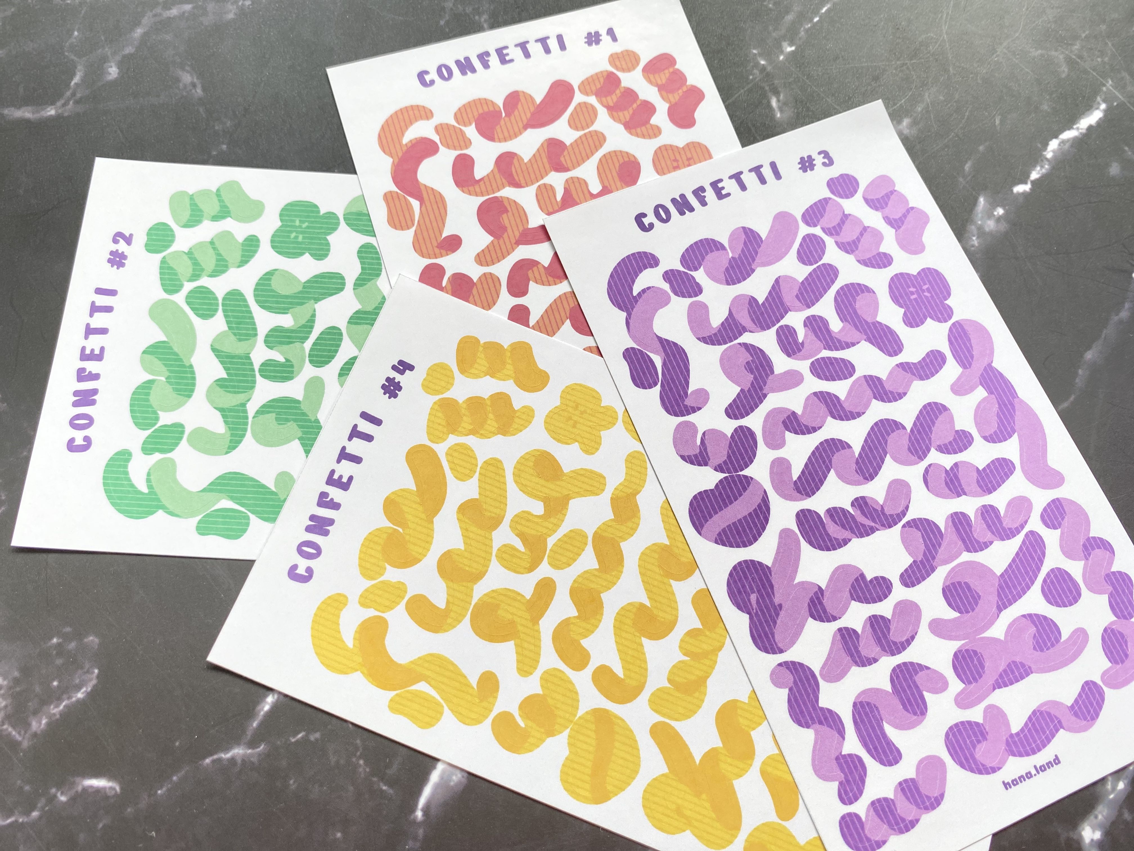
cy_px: 426
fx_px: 852
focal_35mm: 26
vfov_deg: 53.1
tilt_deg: -75.2
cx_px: 567
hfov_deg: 67.3
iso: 32
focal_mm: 4.25
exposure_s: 1/122
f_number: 1.8
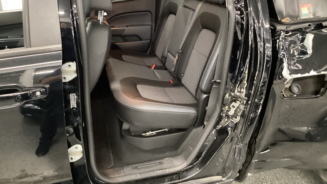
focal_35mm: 34
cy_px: 64
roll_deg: +0.7
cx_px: 163
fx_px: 295
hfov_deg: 58.0
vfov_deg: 34.4
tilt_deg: -18.7
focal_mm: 3.3
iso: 640
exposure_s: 1/20
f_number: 2.4
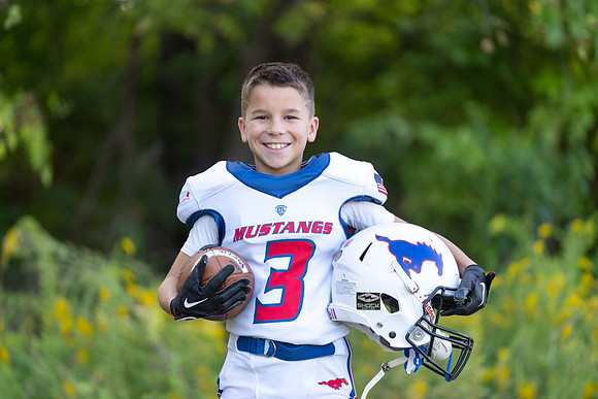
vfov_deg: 8.1
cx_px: 299
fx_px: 2824
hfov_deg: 12.1
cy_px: 200
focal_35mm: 170
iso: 250
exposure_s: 1/320
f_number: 2.8
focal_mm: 170
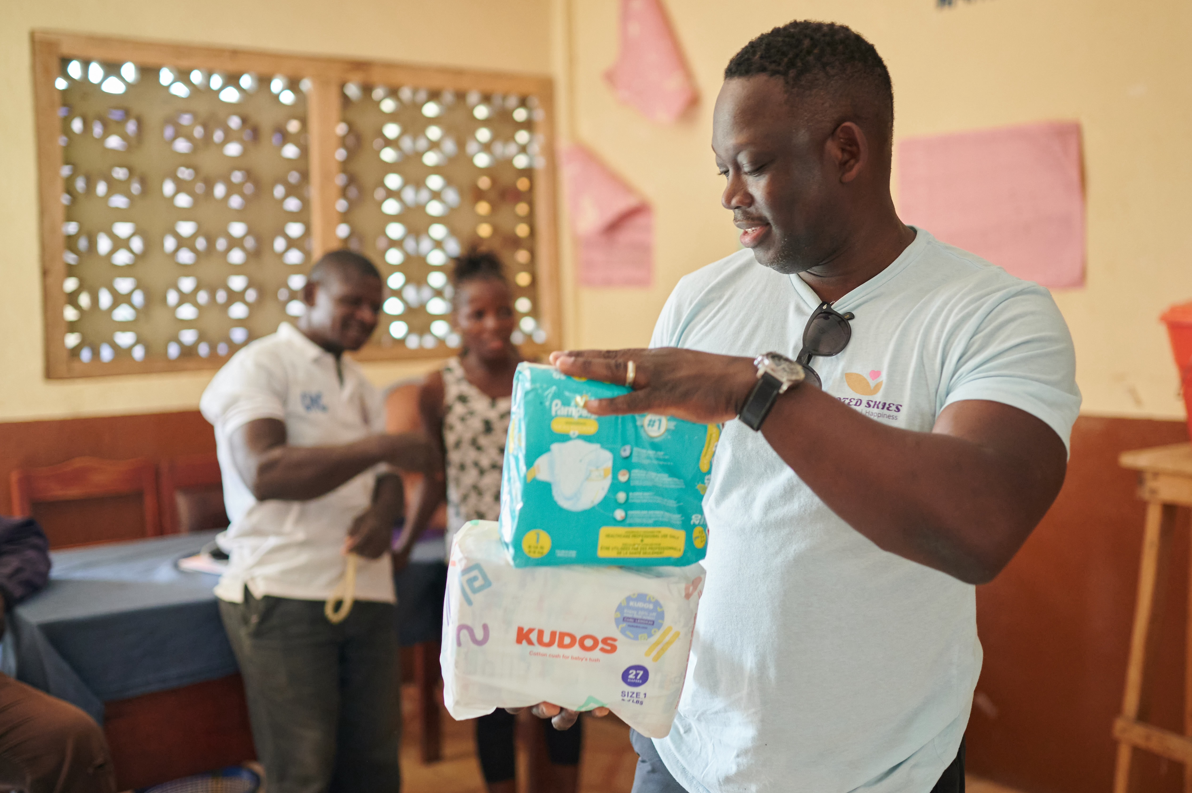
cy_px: 391
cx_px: 675
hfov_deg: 46.3
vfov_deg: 31.8
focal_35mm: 42
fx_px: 1390
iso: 2500
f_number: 1.8
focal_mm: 35
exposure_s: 1/250
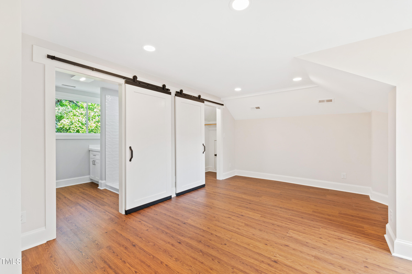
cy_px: 137
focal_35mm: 15
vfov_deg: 77.3
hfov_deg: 100.4
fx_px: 172
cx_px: 206
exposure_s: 1/4
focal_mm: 10
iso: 100
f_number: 8
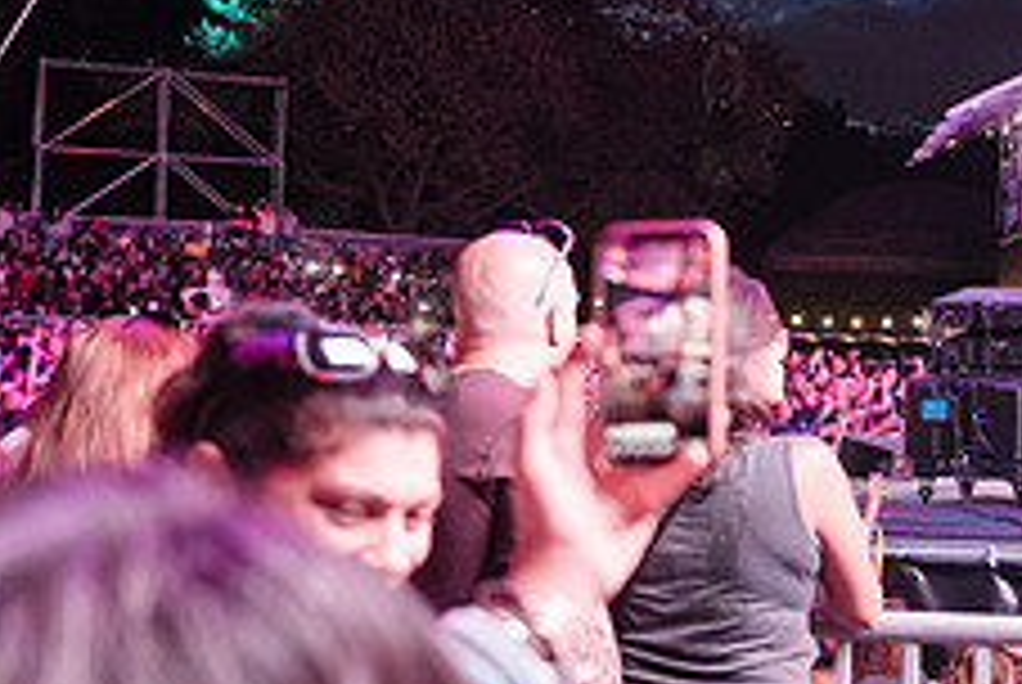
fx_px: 2103
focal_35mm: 74
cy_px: 326
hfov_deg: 24.2
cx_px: 1301
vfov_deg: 18.5
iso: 3200
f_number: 3.2
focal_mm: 29
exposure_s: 1/125
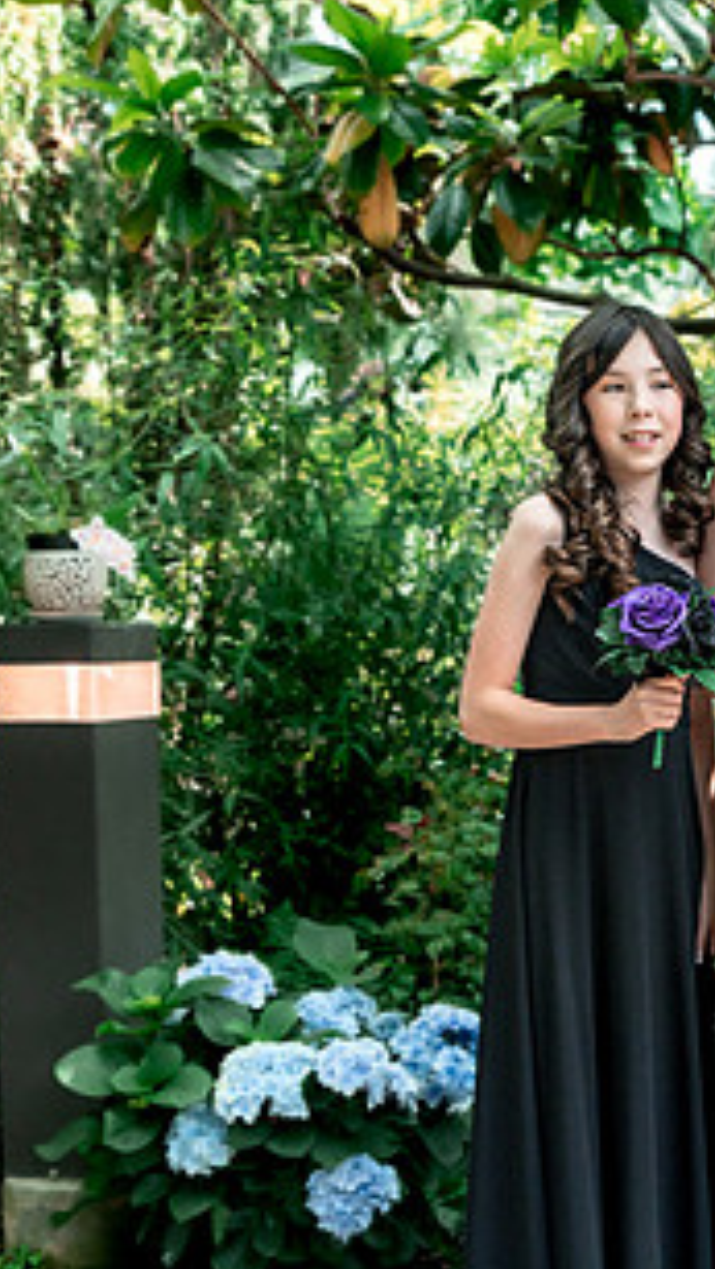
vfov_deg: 33.3
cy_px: 621
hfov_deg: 17.7
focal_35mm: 63
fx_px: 2120
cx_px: 984
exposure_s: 1/500
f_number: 3.2
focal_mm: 30
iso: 400
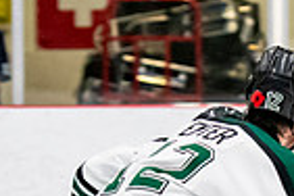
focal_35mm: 666
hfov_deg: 3.1
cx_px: 332
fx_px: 5439
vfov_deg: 2.1
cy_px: 432
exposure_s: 1/640
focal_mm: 100
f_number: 3.2
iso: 2000
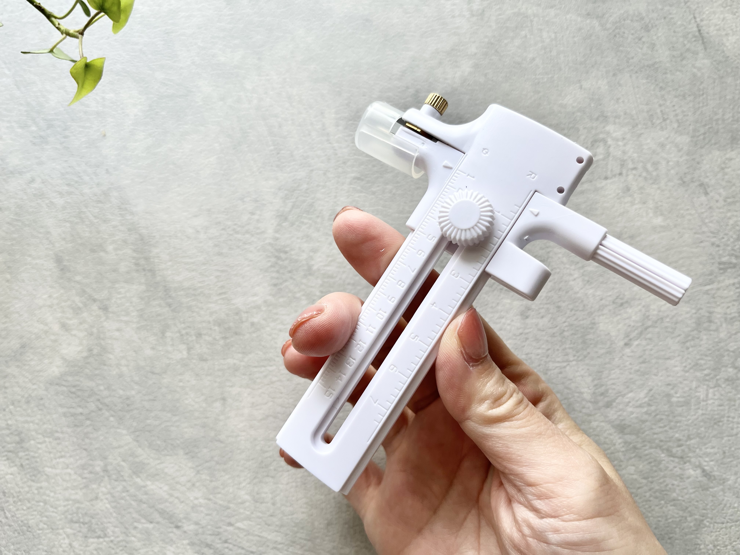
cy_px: 278
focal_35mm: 26
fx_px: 556
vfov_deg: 53.1
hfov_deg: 67.3
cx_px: 370
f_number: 1.6
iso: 40
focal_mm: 5.1
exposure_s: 1/275
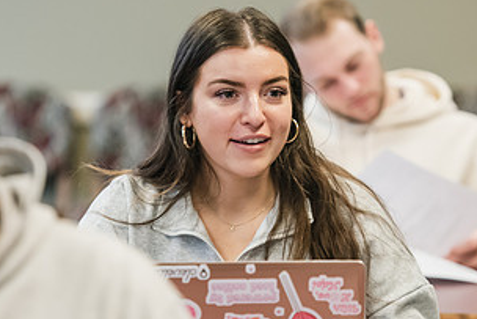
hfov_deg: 7.7
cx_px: 256
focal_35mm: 267
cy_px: 210
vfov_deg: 5.2
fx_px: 3539
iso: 1600
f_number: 3.2
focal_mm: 140
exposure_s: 1/200
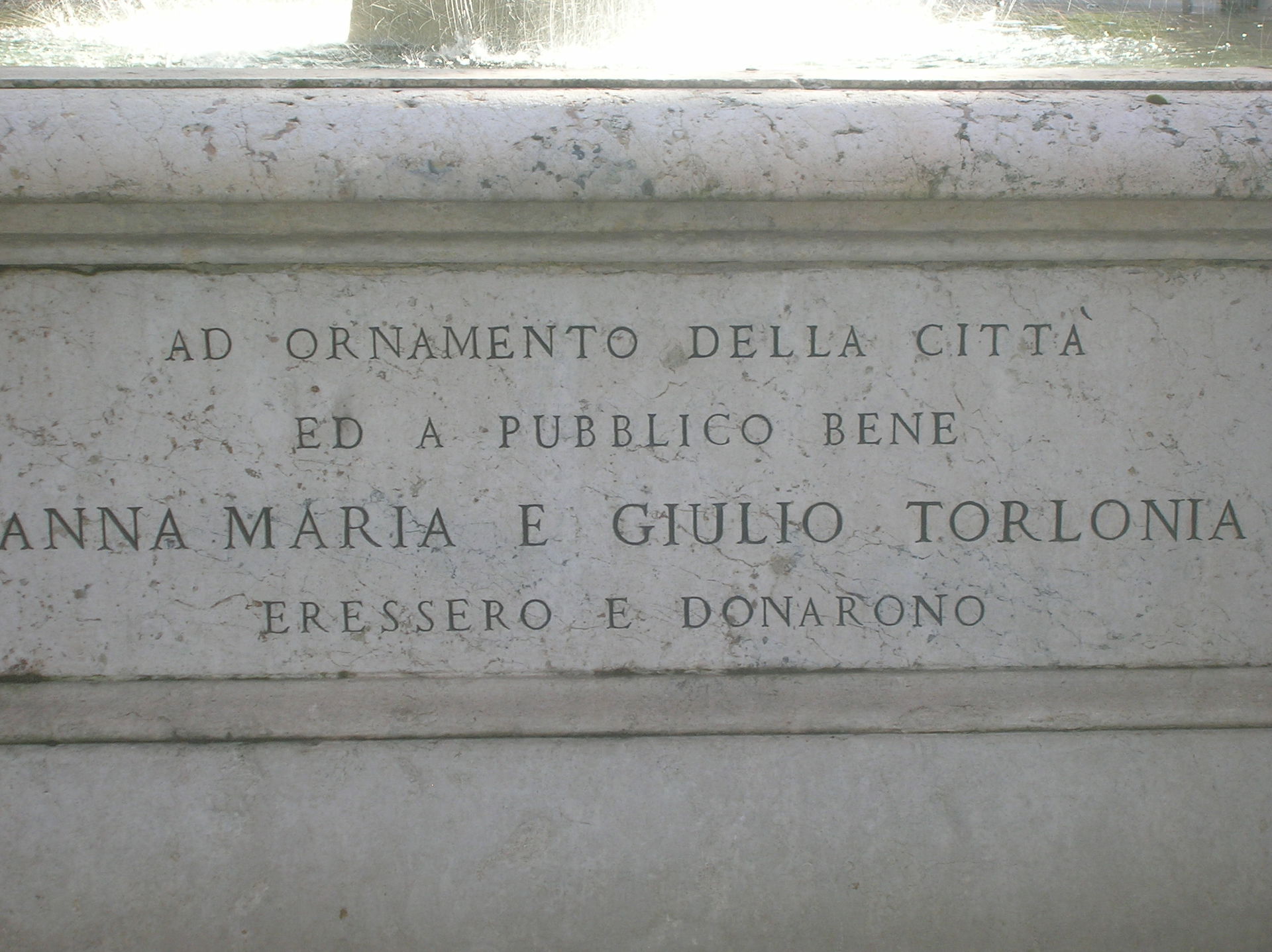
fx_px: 3158
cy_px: 476
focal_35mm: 86
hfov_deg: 22.8
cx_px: 636
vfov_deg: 17.1
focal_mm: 14.3
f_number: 4.4
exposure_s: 1/30
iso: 53
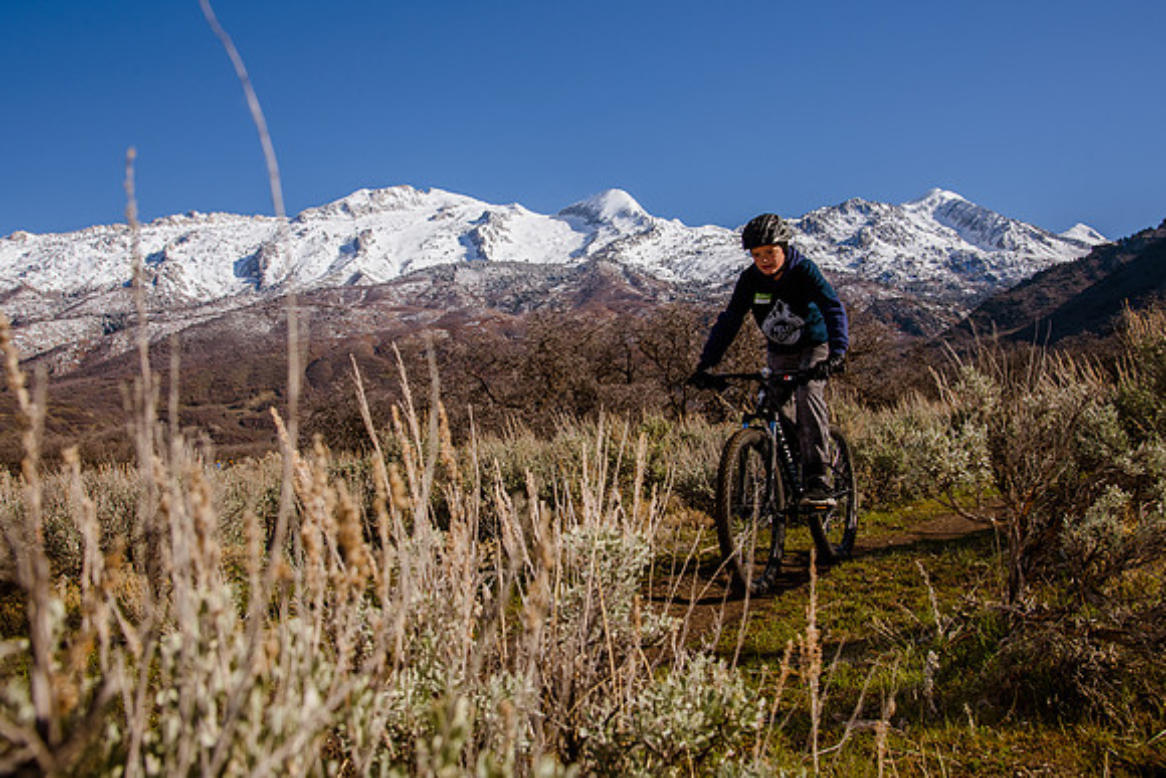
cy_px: 336
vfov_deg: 34.5
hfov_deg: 49.9
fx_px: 1251
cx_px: 550
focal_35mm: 39
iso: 250
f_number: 10
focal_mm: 34
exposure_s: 1/500
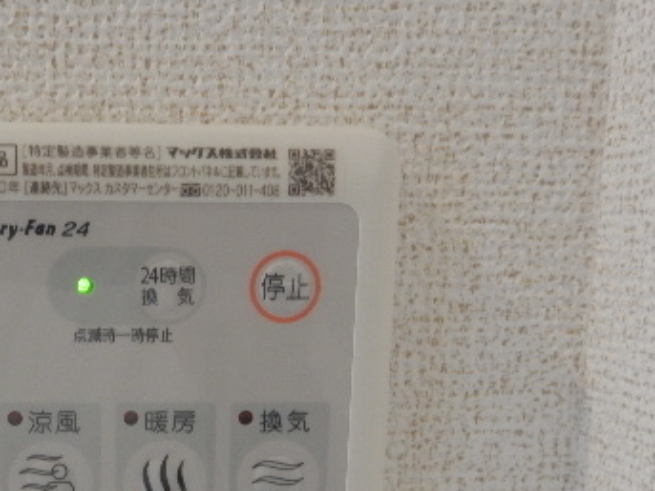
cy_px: 432
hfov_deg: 33.3
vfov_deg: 25.4
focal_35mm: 56
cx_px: 124
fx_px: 1059
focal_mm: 5.4
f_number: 4
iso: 320
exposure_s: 1/30
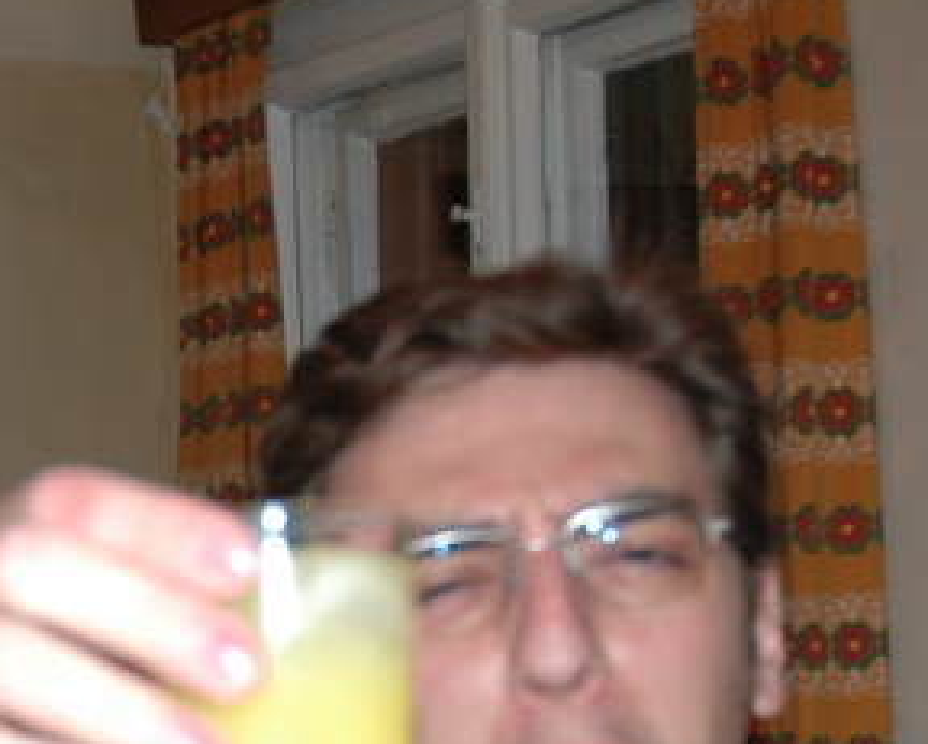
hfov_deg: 14.0
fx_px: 3702
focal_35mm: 135
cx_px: -27
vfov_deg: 11.3
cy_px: 873
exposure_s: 1/60
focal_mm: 27
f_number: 3.8
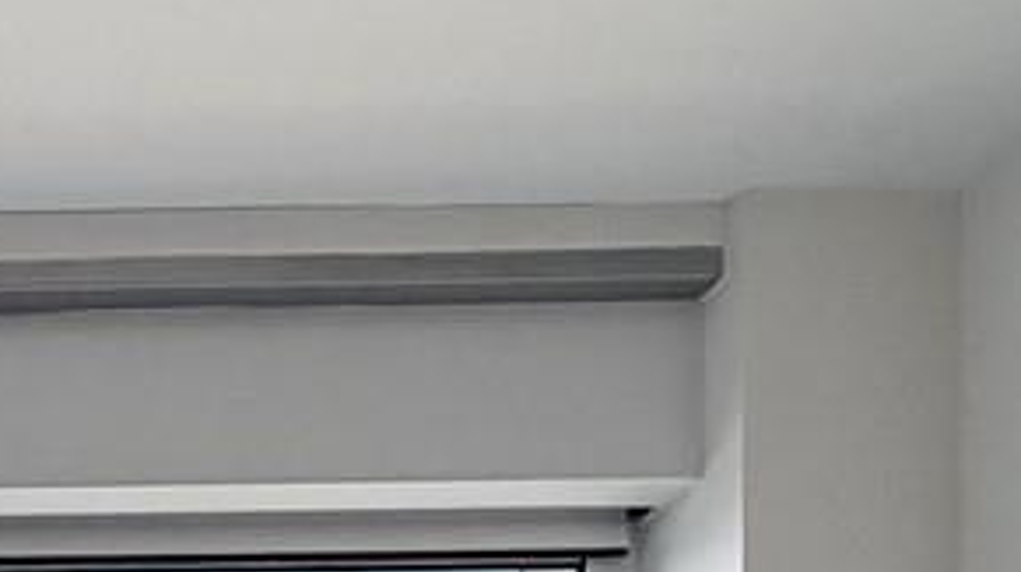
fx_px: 2272
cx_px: -586
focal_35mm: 84
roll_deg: +1.1
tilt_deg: -0.7
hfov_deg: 20.8
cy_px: 1621
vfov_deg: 10.7
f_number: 2.2
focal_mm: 2.22
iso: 50
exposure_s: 1/178
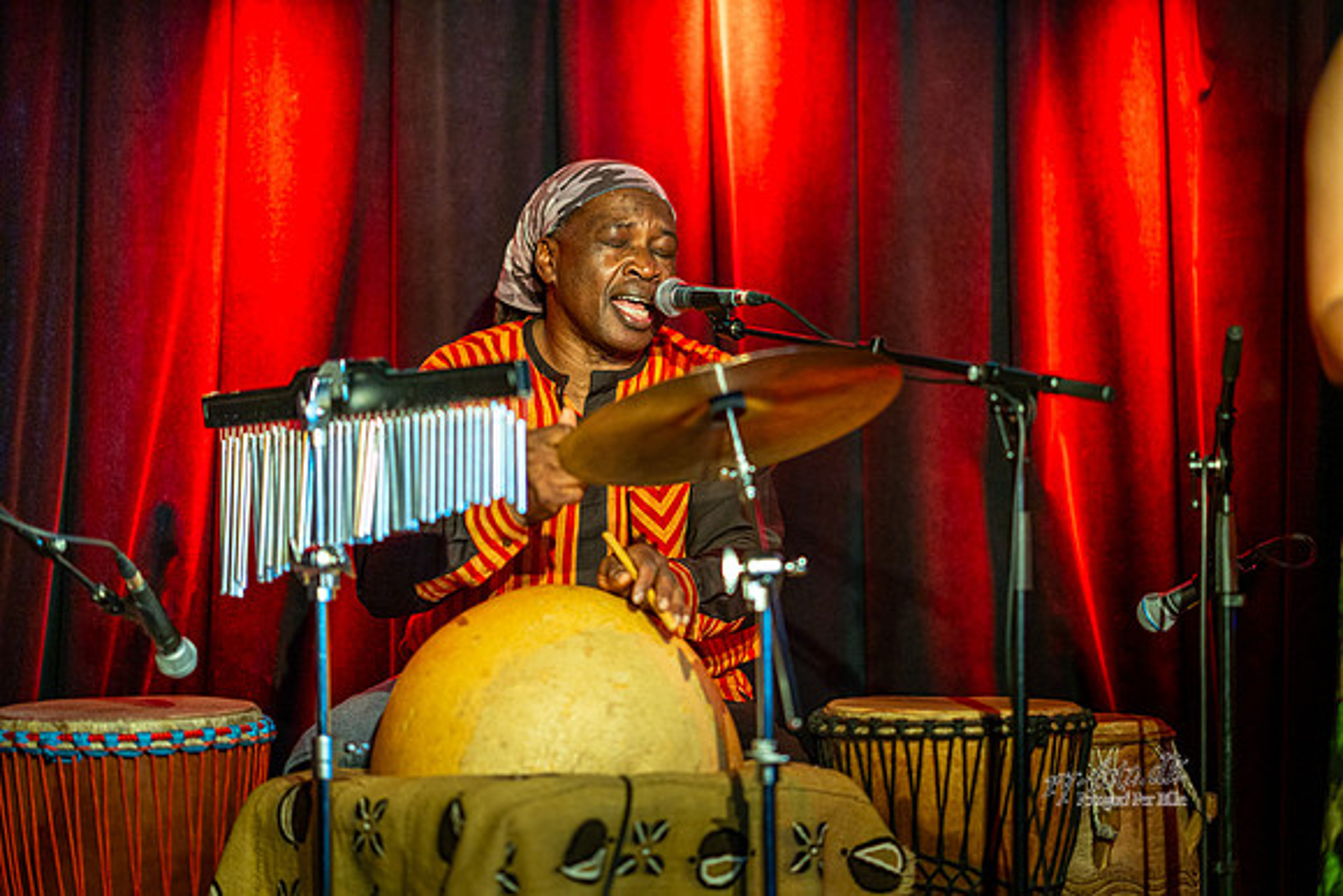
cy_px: 448
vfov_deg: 16.1
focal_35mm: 85
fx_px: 3172
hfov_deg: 23.9
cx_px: 672
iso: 1600
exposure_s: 1/200
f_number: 1.4
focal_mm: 85
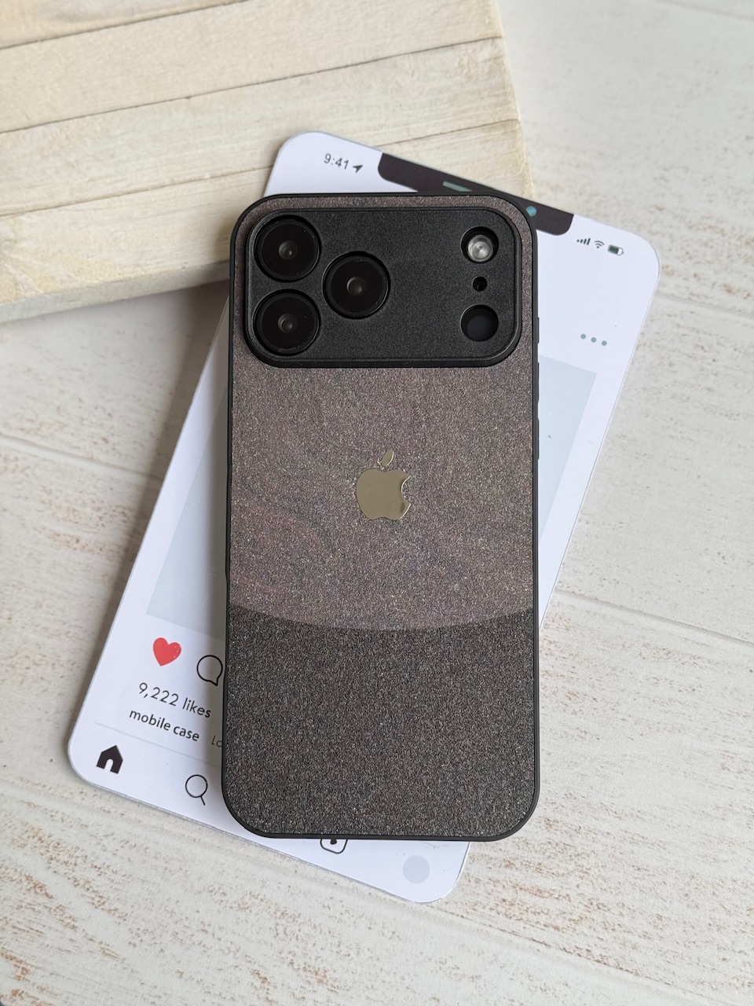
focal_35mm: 48
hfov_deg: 30.3
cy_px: 503
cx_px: 377
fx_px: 1394
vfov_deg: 39.7
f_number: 1.78
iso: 100
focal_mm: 6.76
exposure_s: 1/475
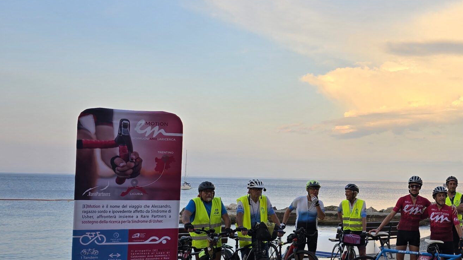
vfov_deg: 24.3
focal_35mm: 49
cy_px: 165
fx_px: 602
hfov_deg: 38.9
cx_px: 424
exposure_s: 1/182
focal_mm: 6.3
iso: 12
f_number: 1.7
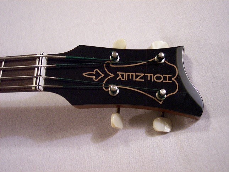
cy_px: 86
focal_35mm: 38
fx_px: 251
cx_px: 114
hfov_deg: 49.0
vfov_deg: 37.7
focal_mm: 8
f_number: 2.8
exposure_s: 1/15
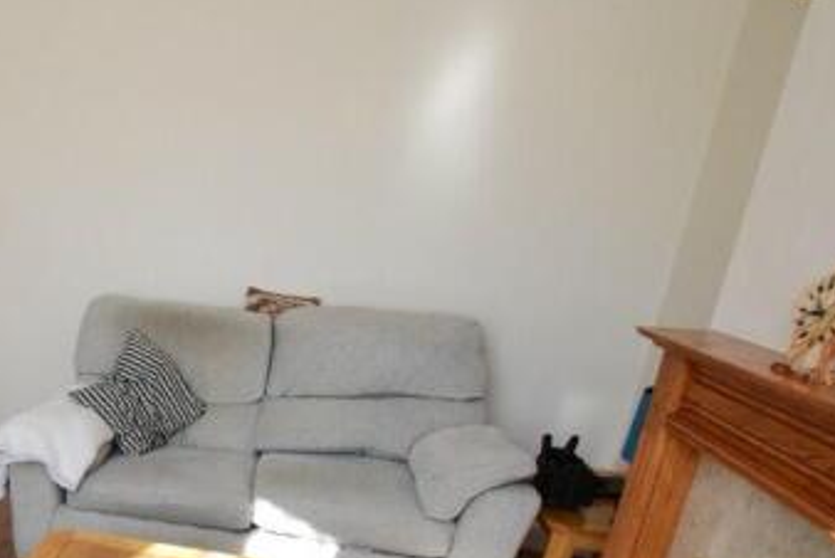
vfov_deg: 38.7
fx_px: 742
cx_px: 38
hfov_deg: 50.0
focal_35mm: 32
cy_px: 490
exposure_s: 1/320
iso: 3200
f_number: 9
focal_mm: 11
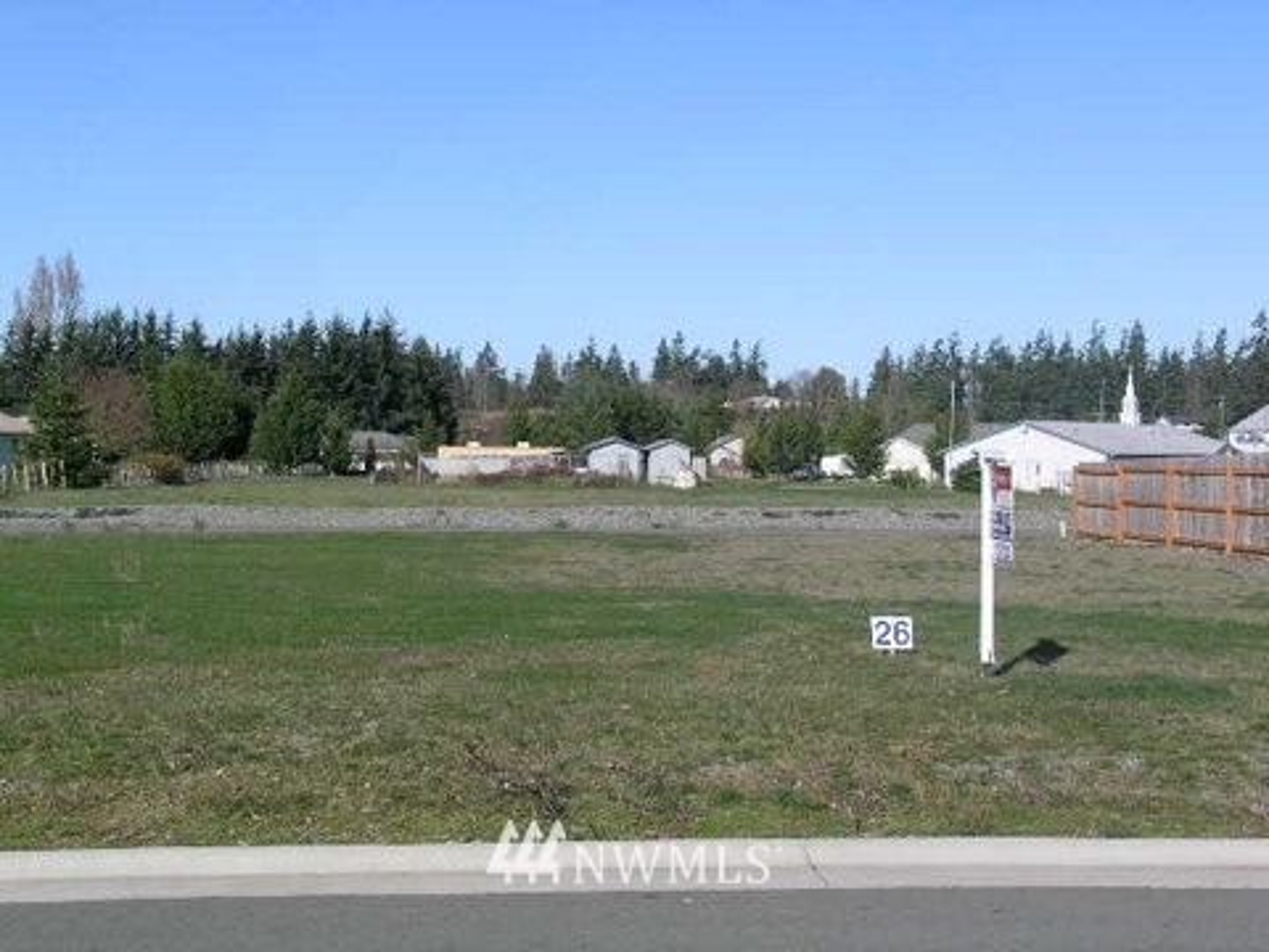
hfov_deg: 36.2
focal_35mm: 53
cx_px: 634
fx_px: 1943
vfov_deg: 27.5
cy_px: 476
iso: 50
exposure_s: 1/208
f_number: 7.9
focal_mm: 11.1
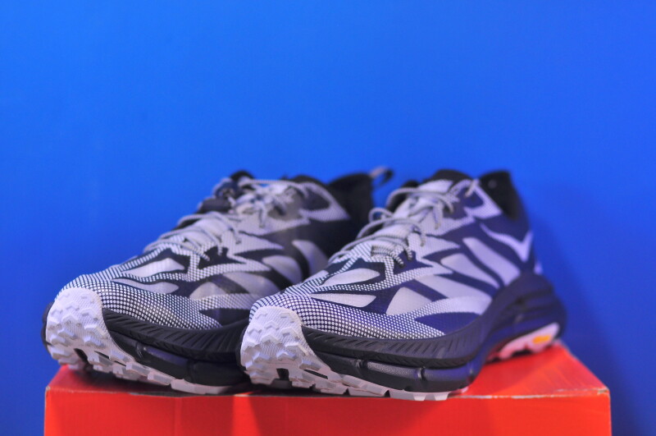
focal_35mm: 75
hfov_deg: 27.0
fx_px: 1365
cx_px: 328
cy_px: 218
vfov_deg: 18.1
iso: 250
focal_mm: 50
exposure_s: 1/320
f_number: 2.5
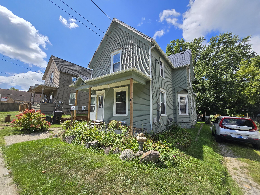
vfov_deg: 89.9
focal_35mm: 13
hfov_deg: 106.2
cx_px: 130
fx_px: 98
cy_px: 98
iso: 50
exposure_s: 1/2483
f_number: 2.2
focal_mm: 2.2
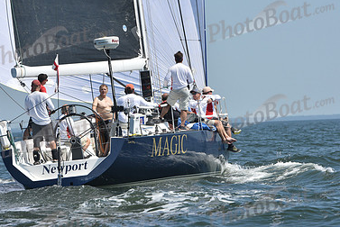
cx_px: 161
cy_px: 79
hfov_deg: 6.9
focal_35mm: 300
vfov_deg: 4.6
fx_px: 2835
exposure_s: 1/1250
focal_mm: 195
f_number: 8
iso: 250
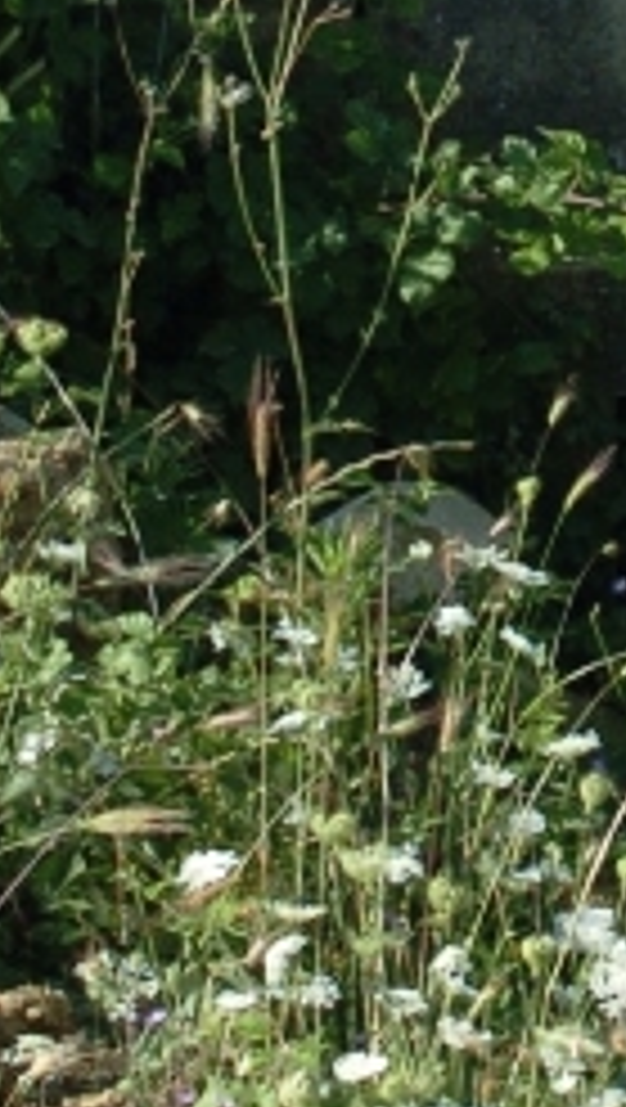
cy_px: -230
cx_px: 986
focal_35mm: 258
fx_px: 7601
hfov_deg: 4.7
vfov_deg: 8.2
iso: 200
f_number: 8
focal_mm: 35
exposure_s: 1/250
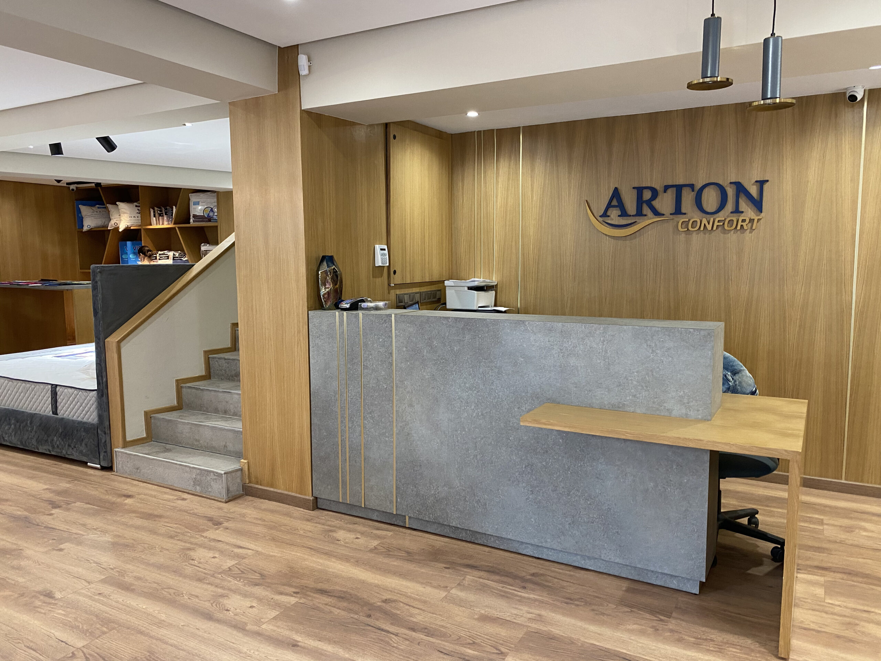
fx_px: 662
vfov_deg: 53.1
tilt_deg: -6.2
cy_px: 330
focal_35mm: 26
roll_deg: +0.6
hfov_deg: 67.3
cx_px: 440
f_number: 1.8
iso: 200
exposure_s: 1/60
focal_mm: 4.25
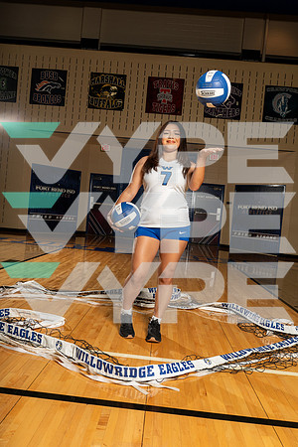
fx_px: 348
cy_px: 224
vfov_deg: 65.5
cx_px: 149
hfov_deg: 46.4
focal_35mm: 28
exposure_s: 1/250
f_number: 8
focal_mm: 28
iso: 500
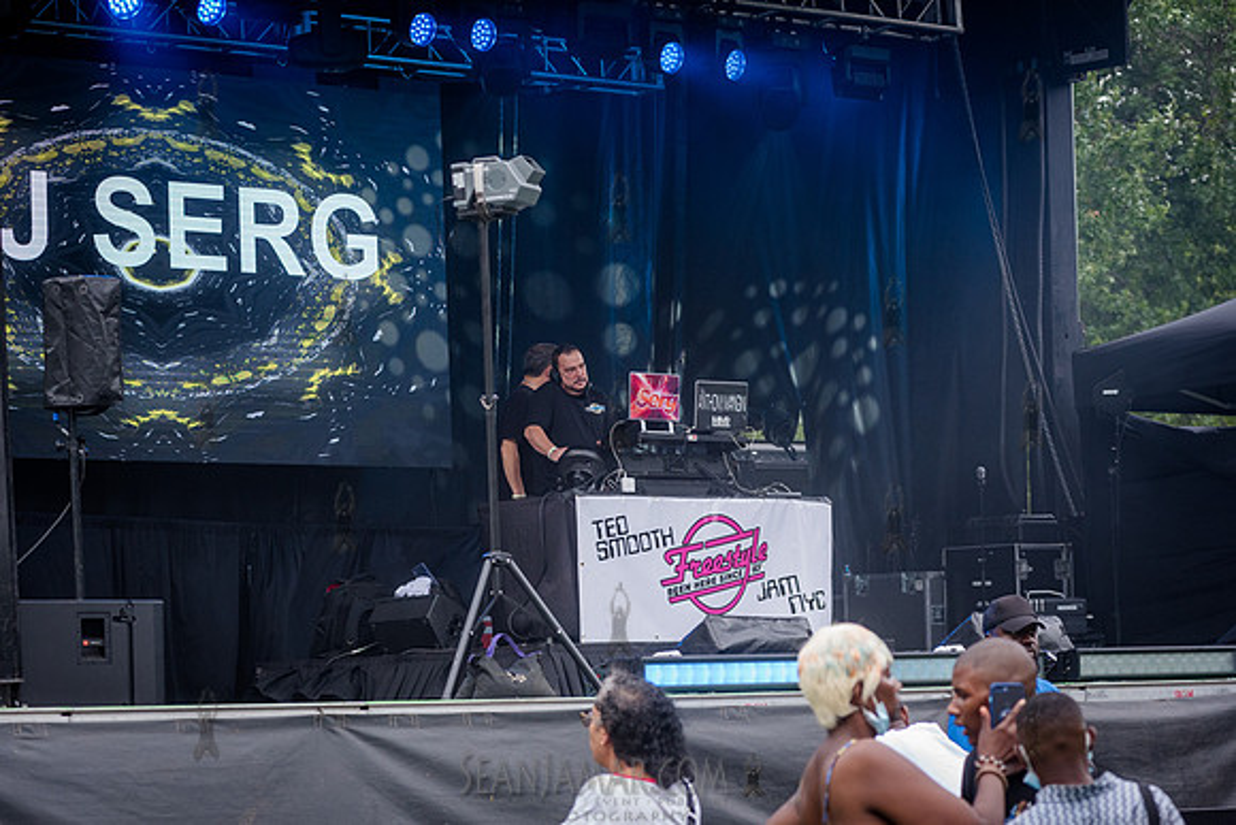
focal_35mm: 106
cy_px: 412
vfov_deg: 12.9
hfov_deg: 19.2
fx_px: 3645
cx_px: 618
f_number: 4.5
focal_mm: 105
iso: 1000
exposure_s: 1/400
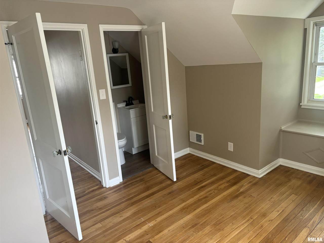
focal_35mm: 26
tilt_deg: -13.1
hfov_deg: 67.3
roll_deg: +4.5
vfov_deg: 53.1
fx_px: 243
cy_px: 122
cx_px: 162
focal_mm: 5.96
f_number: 1.6
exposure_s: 1/121
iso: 125
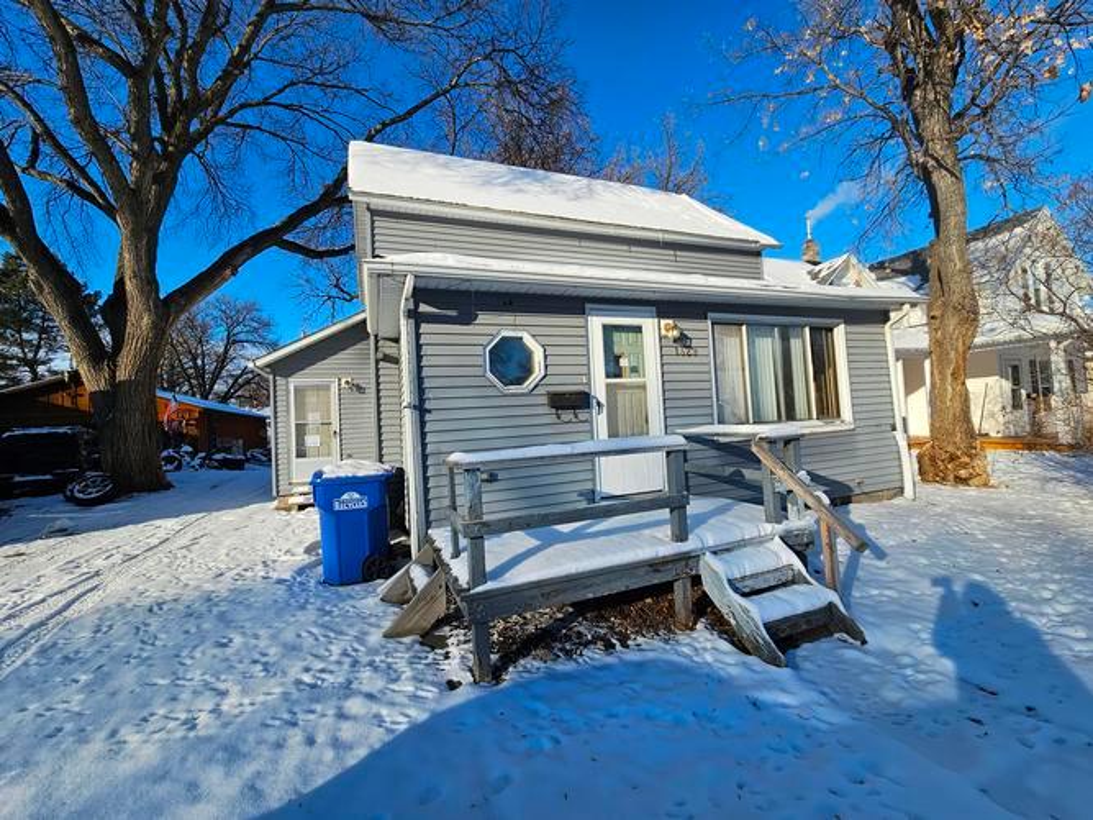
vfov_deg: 89.9
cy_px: 410
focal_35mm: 13
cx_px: 546
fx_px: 410
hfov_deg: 106.2
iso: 50
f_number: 2.2
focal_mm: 2.2
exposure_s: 1/2005
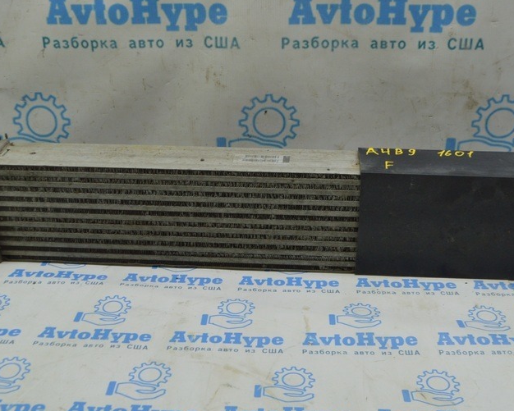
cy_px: 183
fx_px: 700
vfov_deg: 32.7
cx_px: 260
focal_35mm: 46
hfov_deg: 40.3
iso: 400
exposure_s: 1/40
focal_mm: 20
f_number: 5.6
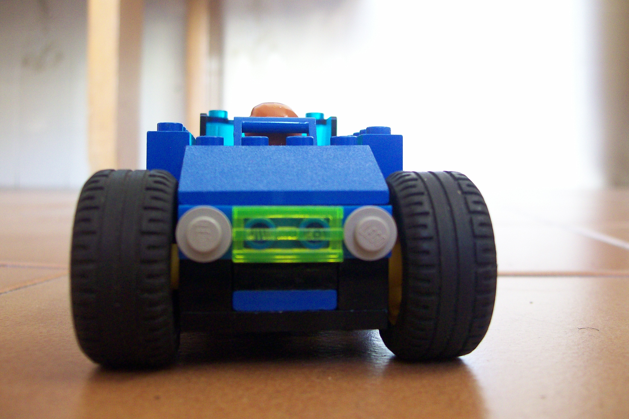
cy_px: 182
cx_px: 312
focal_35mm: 38
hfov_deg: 50.7
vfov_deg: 35.0
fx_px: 664
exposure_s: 1/14
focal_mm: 6
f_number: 2.7
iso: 160
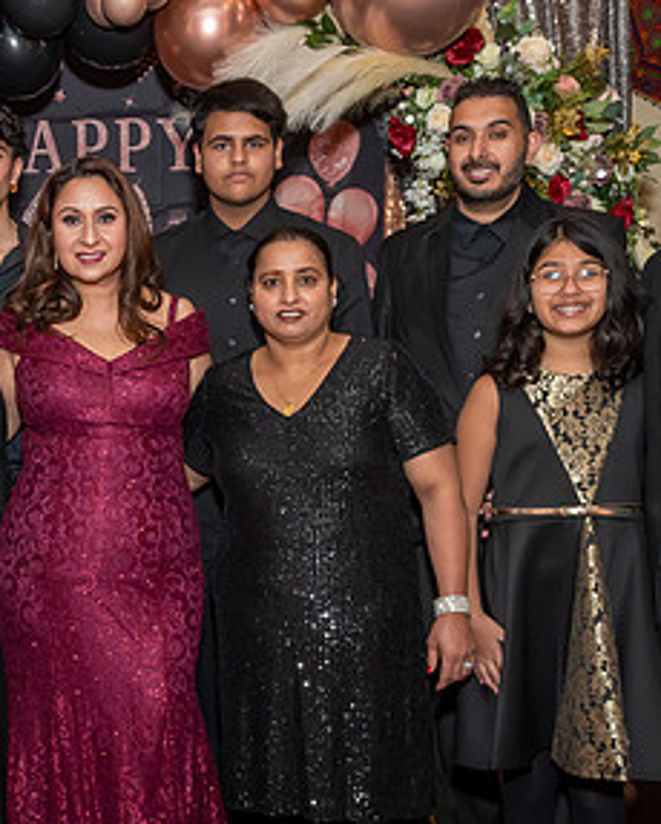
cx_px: 95
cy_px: 468
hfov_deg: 26.9
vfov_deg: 34.1
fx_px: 1344
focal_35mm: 55
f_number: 9
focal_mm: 17
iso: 500
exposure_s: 1/250
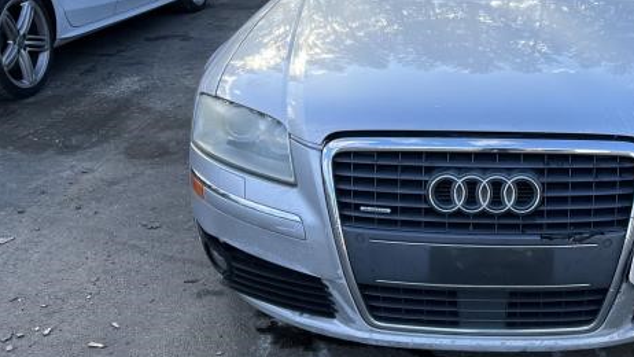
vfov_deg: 24.1
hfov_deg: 40.5
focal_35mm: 49
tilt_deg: -13.6
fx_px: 824
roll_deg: -1.8
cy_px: 80
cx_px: 501
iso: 50
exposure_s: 1/602
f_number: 1.6
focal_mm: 5.1
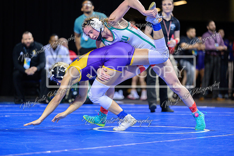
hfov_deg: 14.7
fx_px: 910
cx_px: 117
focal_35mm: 140
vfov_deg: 9.8
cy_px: 78
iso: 2500
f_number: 2.8
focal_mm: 140
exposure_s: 1/800
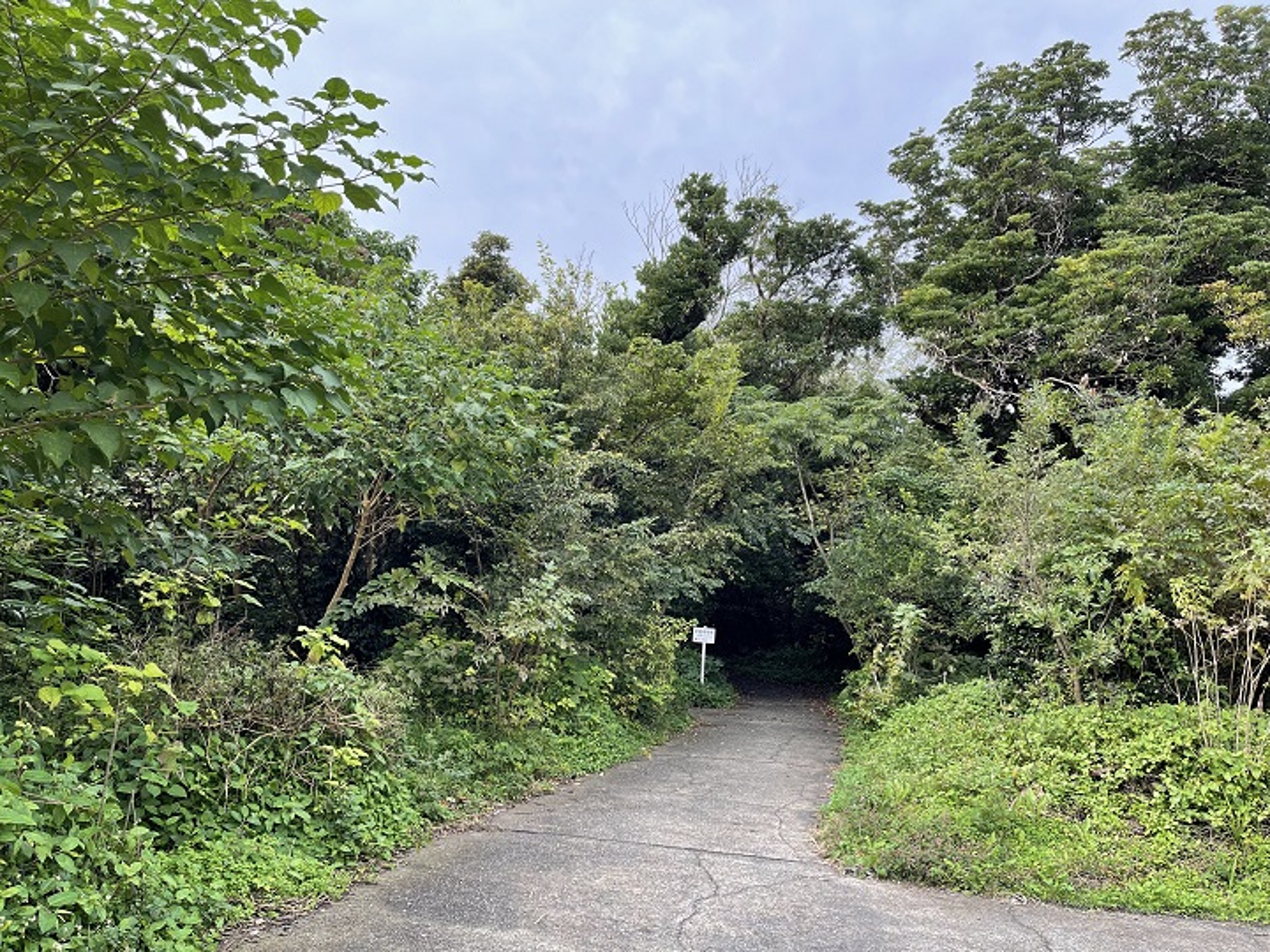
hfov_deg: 69.4
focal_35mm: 25
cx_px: 635
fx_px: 917
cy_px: 476
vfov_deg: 54.9
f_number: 1.6
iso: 32
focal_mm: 5.1
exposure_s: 1/713
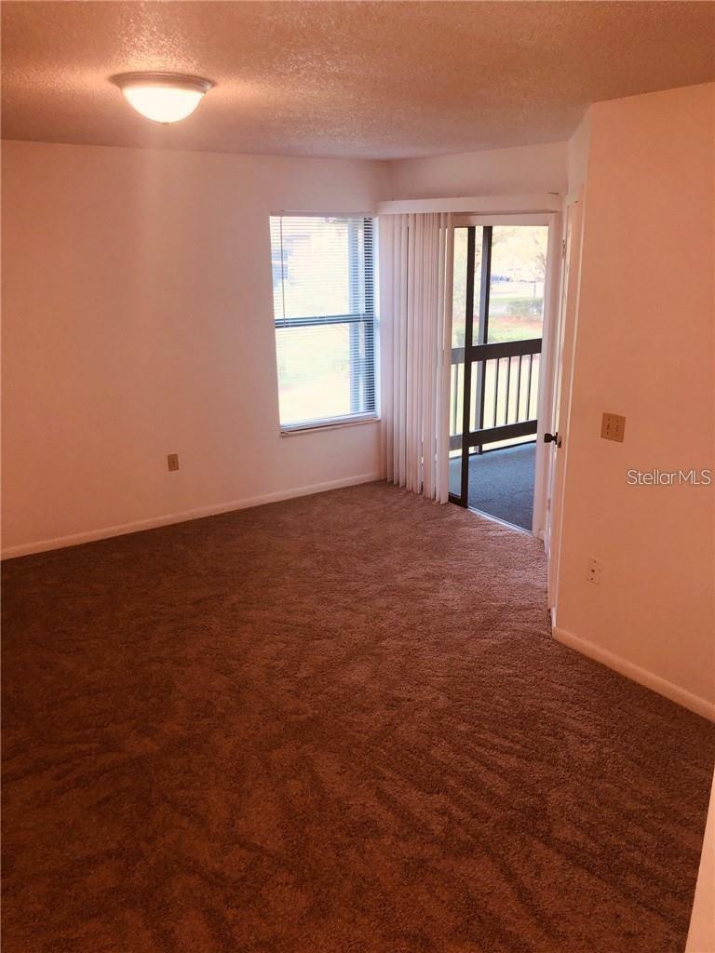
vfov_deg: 63.4
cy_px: 476
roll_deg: -0.4
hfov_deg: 49.7
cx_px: 358
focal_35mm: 28
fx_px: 771
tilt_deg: -14.8
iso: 25
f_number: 1.8
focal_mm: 3.99
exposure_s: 1/120
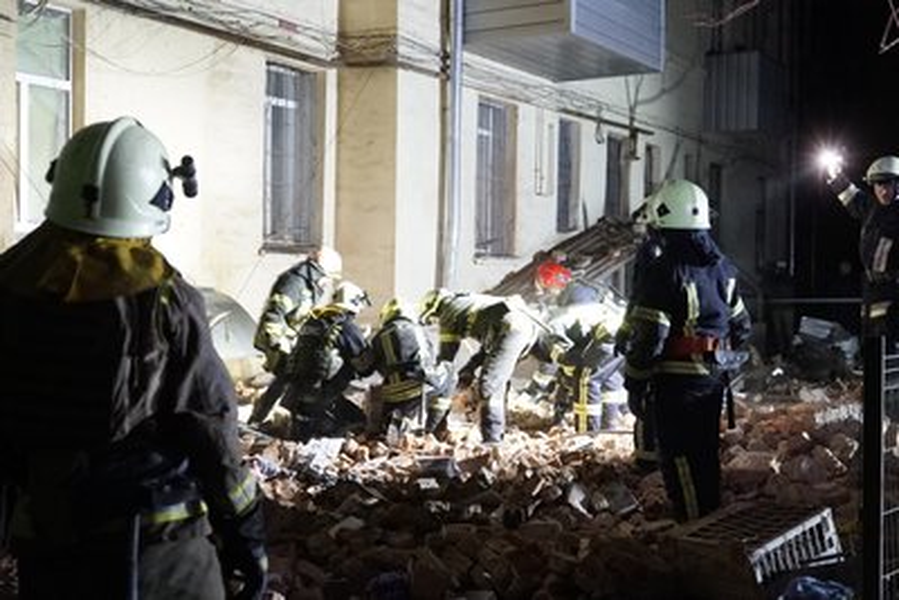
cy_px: 300
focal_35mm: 36
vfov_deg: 36.9
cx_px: 450
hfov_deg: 53.1
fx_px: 899
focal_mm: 36
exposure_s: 1/40
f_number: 4
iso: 12800
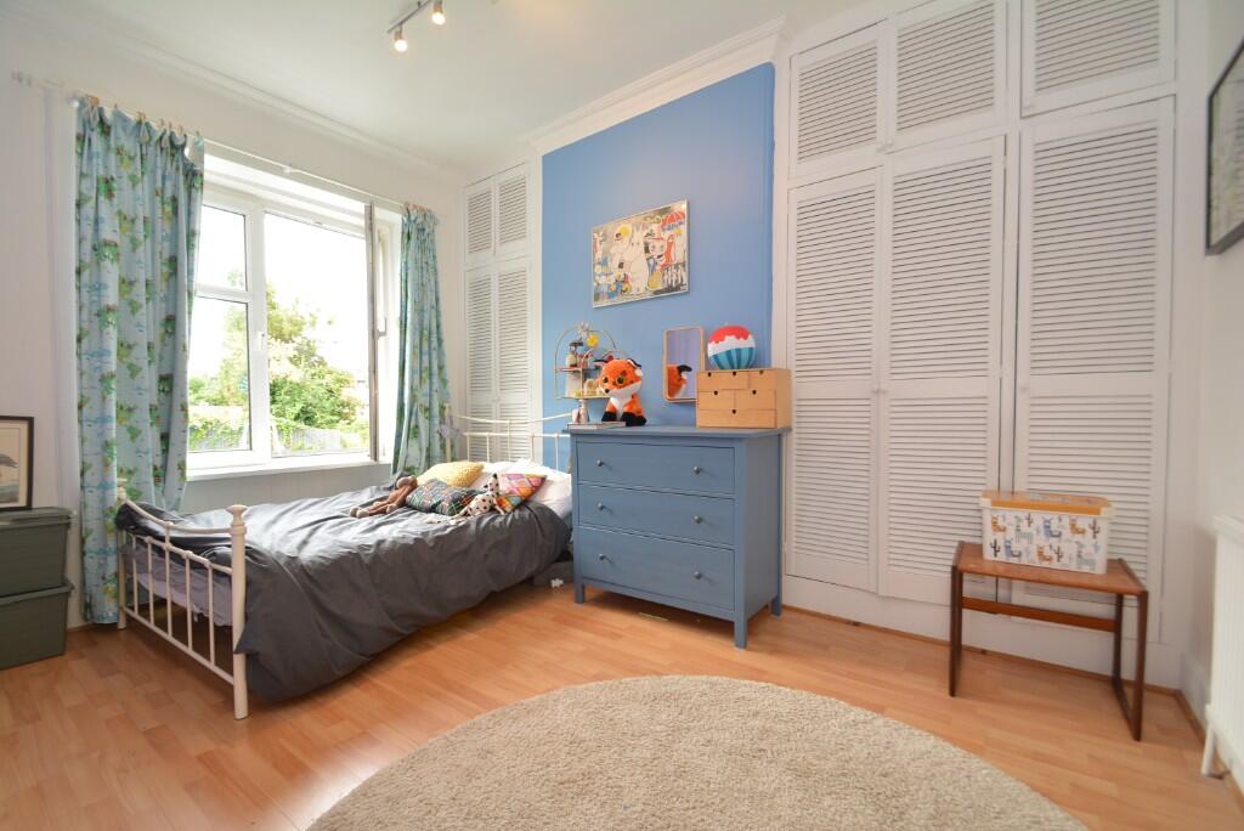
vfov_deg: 77.4
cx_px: 622
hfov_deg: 100.4
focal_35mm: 15
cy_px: 416
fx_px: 519
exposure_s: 1/15
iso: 100
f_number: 5.6
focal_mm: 10
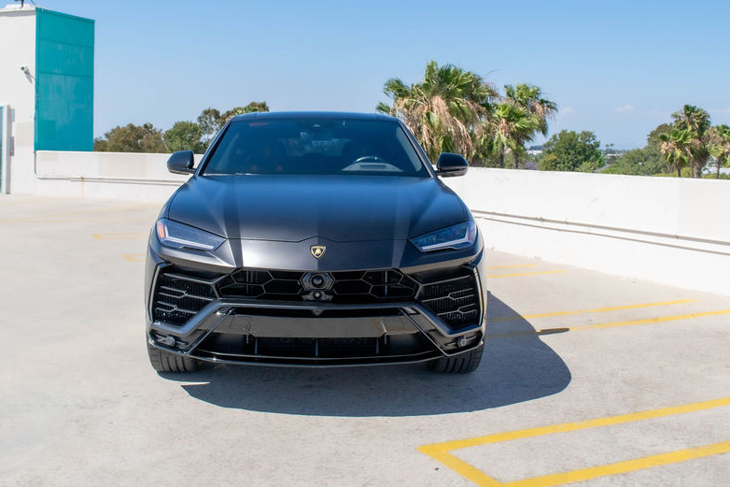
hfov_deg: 45.4
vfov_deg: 31.0
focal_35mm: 43
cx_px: 326
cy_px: 176
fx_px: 872
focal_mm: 21
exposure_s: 1/2000
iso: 400
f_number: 8
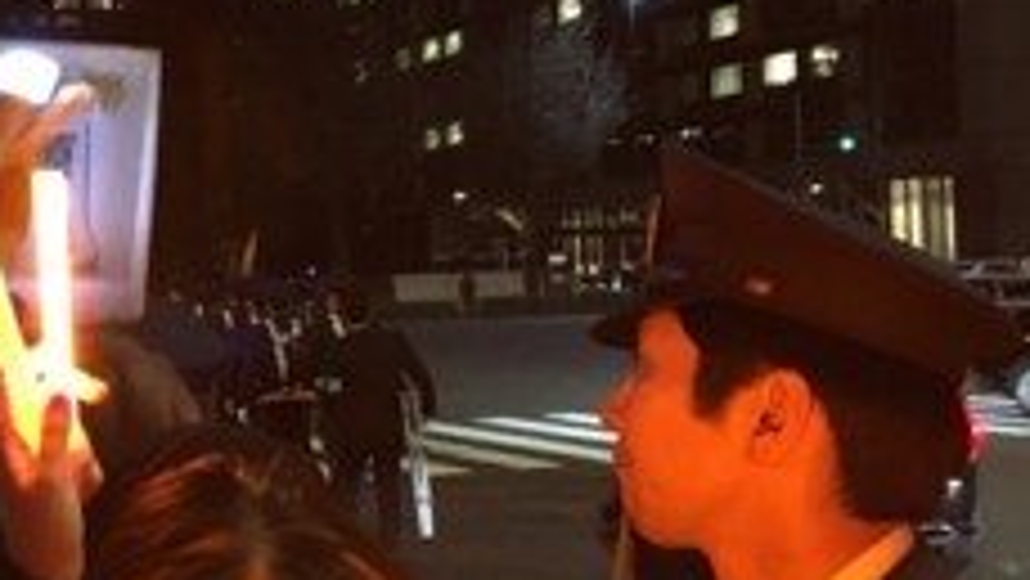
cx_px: 144
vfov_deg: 19.4
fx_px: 1694
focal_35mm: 62
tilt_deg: +3.3
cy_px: 229
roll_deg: +1.3
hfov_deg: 32.5
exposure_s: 1/15
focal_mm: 4.15
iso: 250
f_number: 2.2
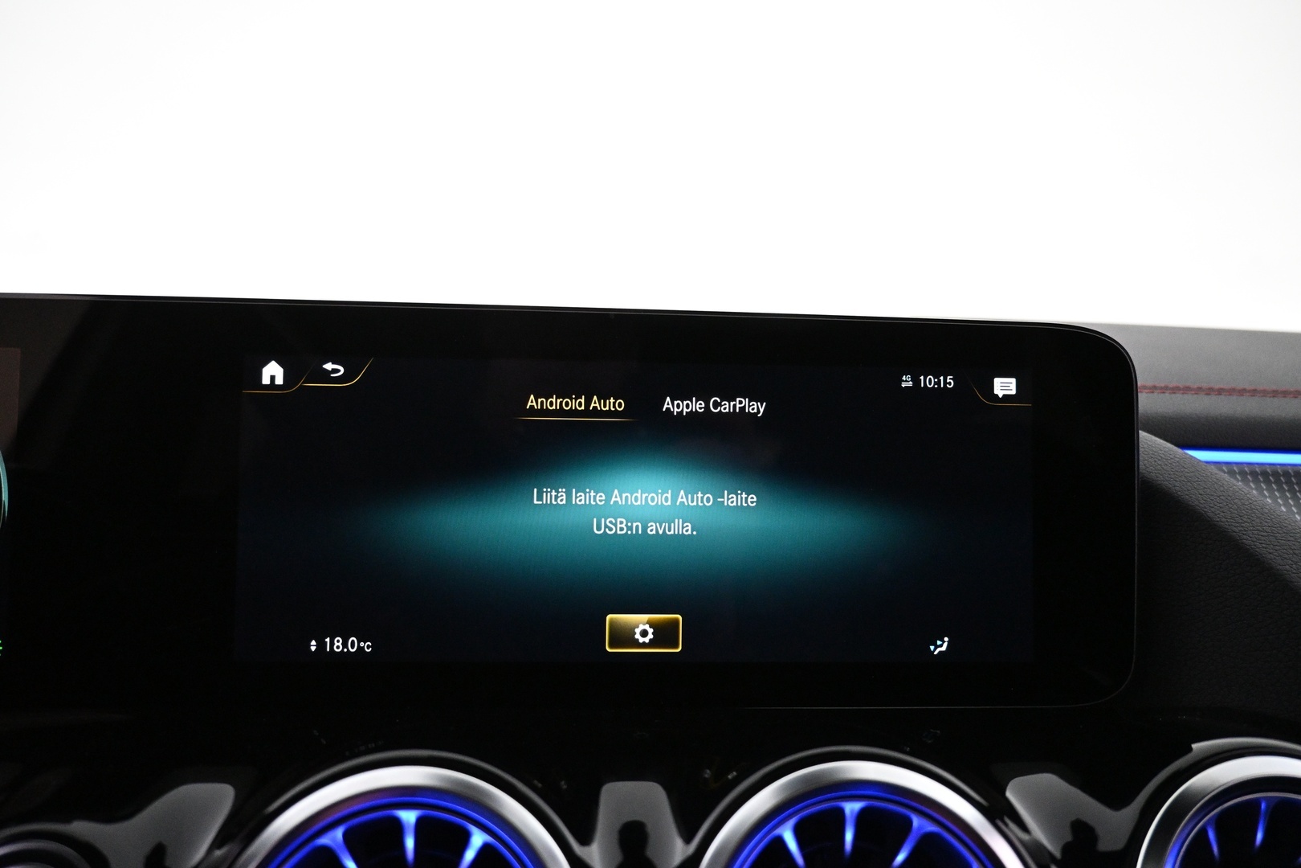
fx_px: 867
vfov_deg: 53.1
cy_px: 434
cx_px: 650
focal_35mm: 24
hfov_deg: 73.7
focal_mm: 16
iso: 4000
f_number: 3.5
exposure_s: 1/100
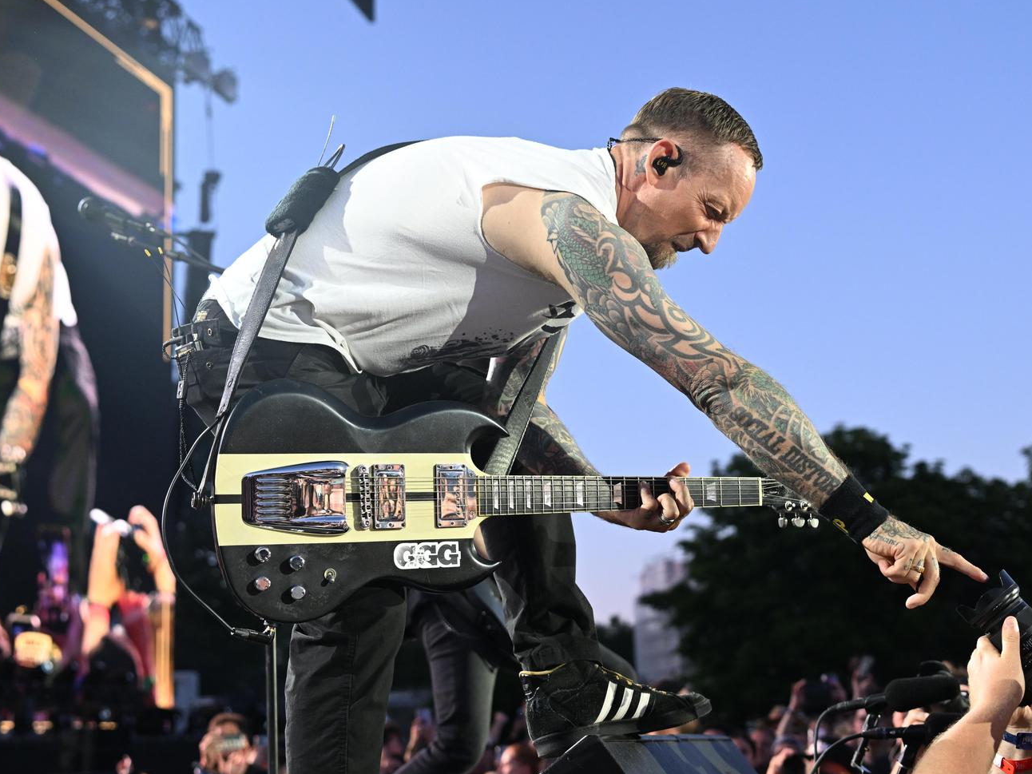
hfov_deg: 38.1
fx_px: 1491
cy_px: 379
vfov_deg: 29.1
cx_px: 603
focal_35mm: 50
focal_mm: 35
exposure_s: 1/800
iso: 1400
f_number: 2.8
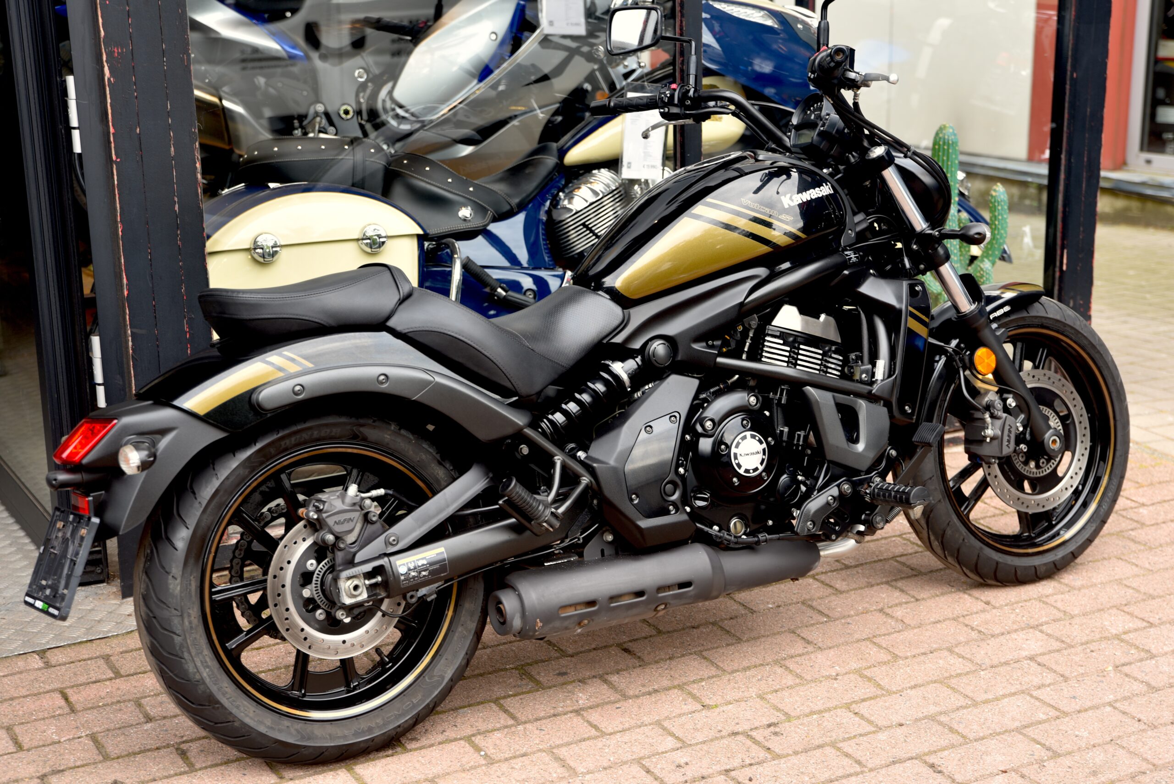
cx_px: 587
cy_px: 392
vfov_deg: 24.2
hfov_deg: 35.6
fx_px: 1827
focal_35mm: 56
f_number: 4
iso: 100
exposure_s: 1/60
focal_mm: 56
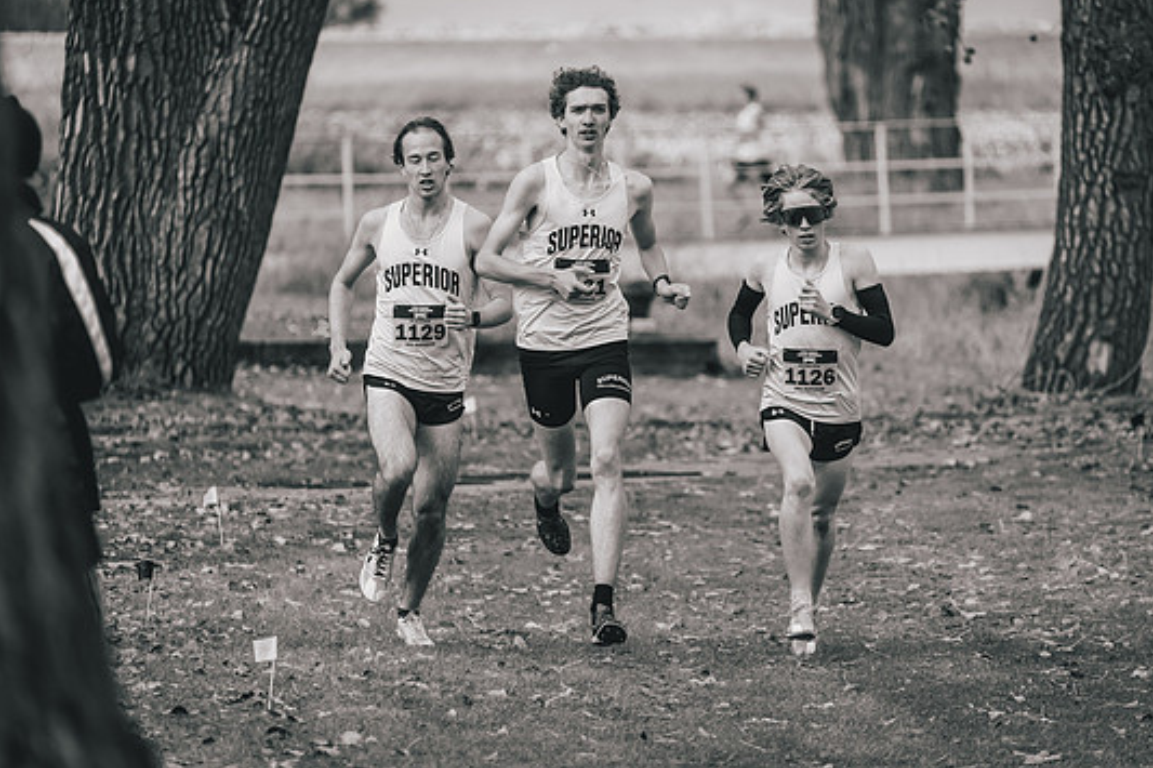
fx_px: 13959
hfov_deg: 4.7
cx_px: 606
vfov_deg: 3.2
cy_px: 356
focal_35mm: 436
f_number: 6.3
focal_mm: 400
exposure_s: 1/1250
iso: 400
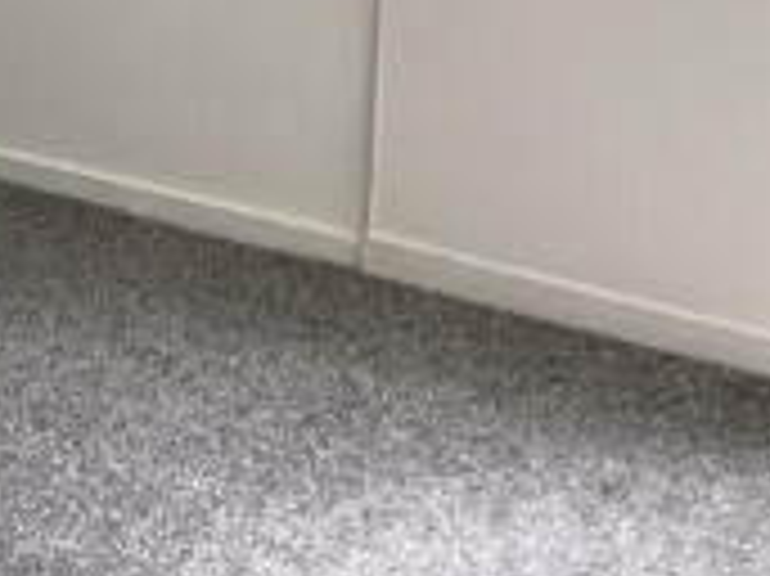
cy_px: -178
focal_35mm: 106
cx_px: -335
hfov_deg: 17.0
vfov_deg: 13.4
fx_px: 2356
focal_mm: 3.3
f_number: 2.4
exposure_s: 1/60
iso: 80
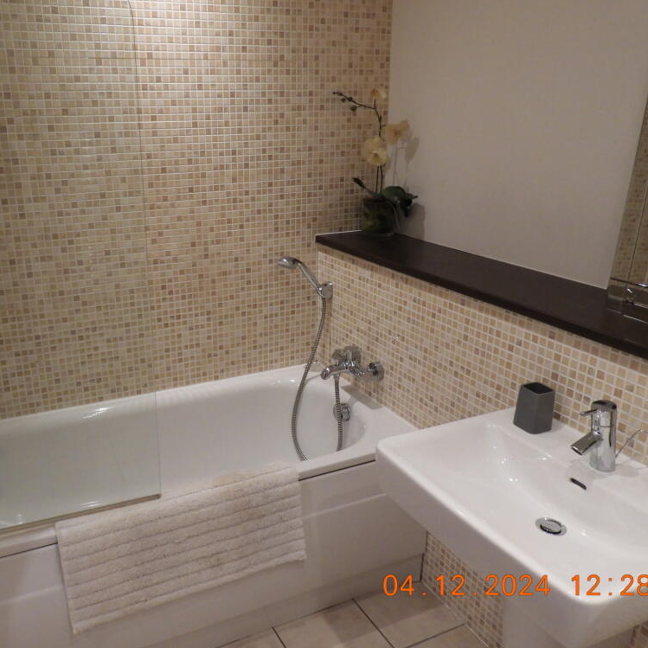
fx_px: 614
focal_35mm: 29
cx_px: 247
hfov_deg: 55.1
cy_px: 323
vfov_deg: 55.6
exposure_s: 1/25
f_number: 2.8
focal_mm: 4.3
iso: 400
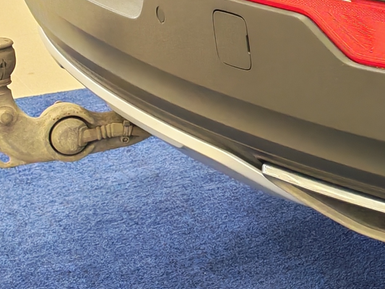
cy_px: 65
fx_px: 1535
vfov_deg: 10.7
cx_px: 601
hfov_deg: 13.4
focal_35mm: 138
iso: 640
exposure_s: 1/100
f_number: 1.9
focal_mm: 6.12
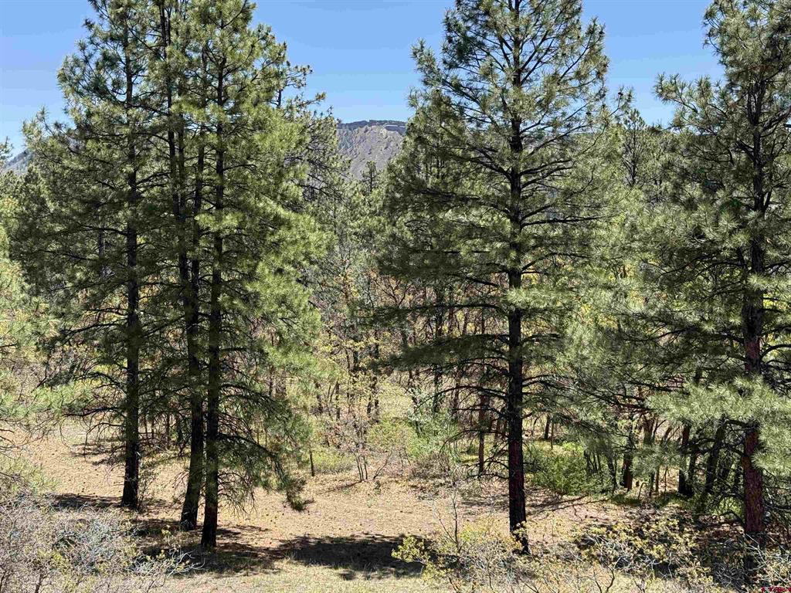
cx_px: 396
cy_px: 296
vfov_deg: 30.3
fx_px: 1097
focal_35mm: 48
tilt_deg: -3.7
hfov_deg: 39.7
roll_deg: -0.5
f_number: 1.78
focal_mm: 6.76
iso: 80
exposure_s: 1/1931
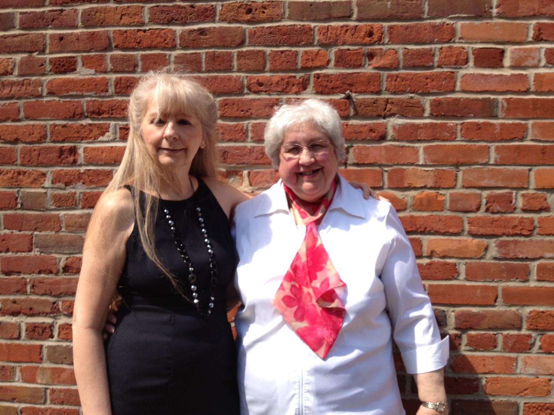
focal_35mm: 35
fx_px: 560
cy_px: 208
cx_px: 277
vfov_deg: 40.7
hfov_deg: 52.6
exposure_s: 1/1381
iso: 80
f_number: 2.4
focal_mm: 4.28
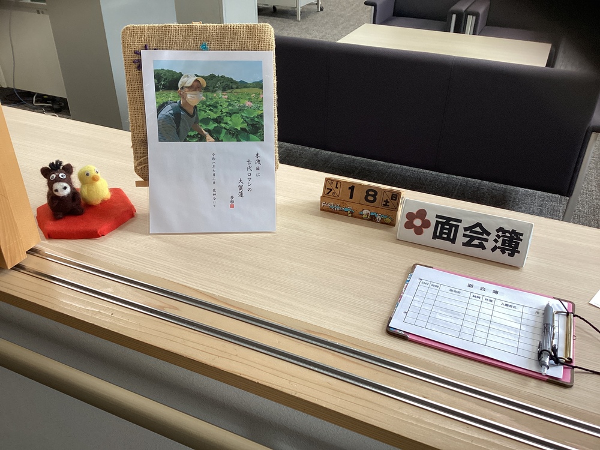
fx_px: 537
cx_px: 300
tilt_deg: -32.7
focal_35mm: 31
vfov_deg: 45.4
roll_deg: +2.1
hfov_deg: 58.4
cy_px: 225
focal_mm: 3.3
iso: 80
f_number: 2.4
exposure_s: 1/100
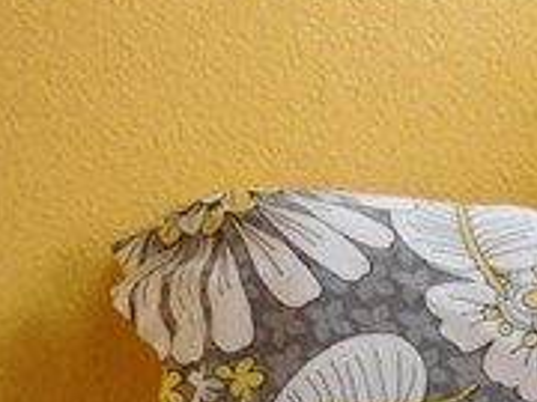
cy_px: 864
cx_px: 1402
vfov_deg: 9.6
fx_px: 2203
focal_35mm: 142
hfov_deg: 11.0
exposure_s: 1/30
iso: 200
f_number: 3.4
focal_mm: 4.5
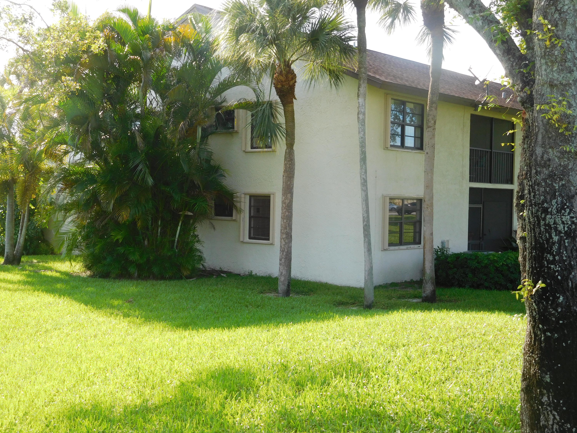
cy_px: 216
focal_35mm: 45
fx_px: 750
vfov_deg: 32.2
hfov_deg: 42.1
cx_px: 288
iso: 125
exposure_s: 1/160
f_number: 4
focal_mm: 8
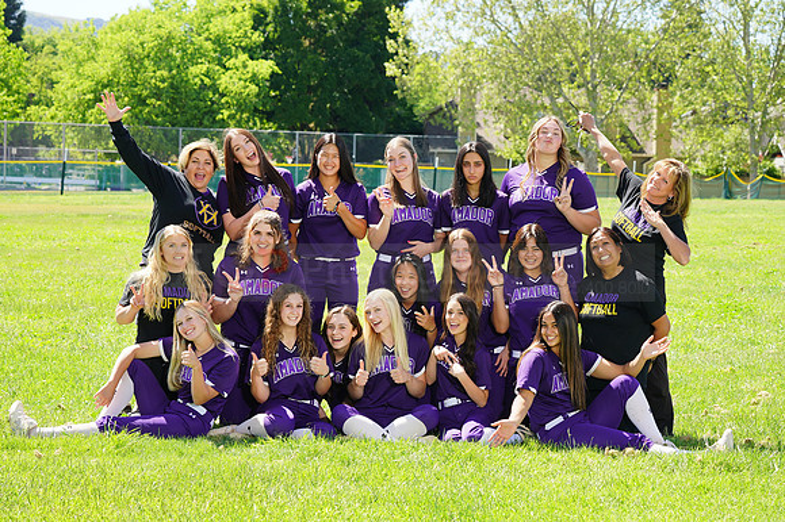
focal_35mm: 100
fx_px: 2179
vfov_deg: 13.7
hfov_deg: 20.4
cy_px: 261
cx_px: 392
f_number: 9
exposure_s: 1/160
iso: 200
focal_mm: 100
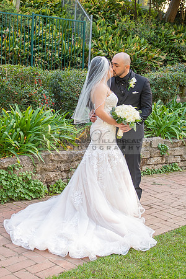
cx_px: 84
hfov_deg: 25.8
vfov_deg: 37.9
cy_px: 125
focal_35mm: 52
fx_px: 406
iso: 320
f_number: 3.5
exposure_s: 1/250
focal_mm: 29
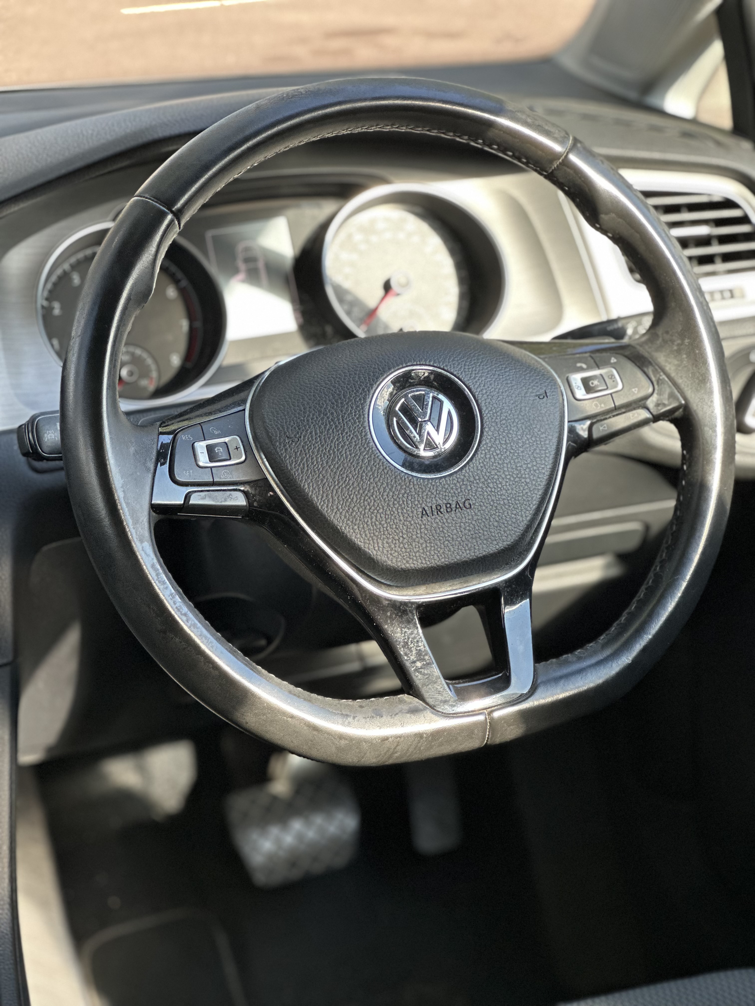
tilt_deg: -18.3
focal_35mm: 77
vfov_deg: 25.3
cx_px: 378
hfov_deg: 19.1
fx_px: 2239
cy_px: 503
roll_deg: +1.9
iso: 200
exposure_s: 1/121
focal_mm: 9
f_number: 2.8
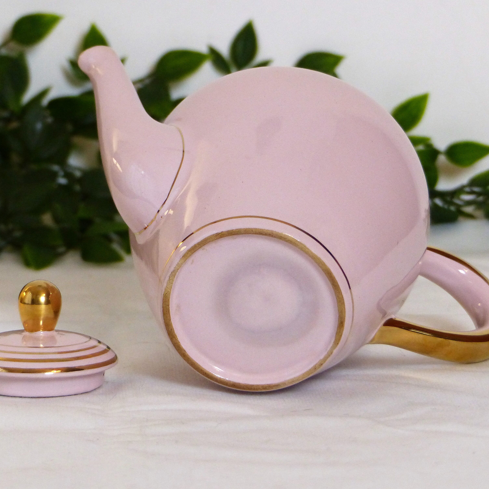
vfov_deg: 8.3
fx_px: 3356
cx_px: 247
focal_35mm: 210
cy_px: 245
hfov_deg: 8.3
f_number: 2.8
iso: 320
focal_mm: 29.2
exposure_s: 1/80
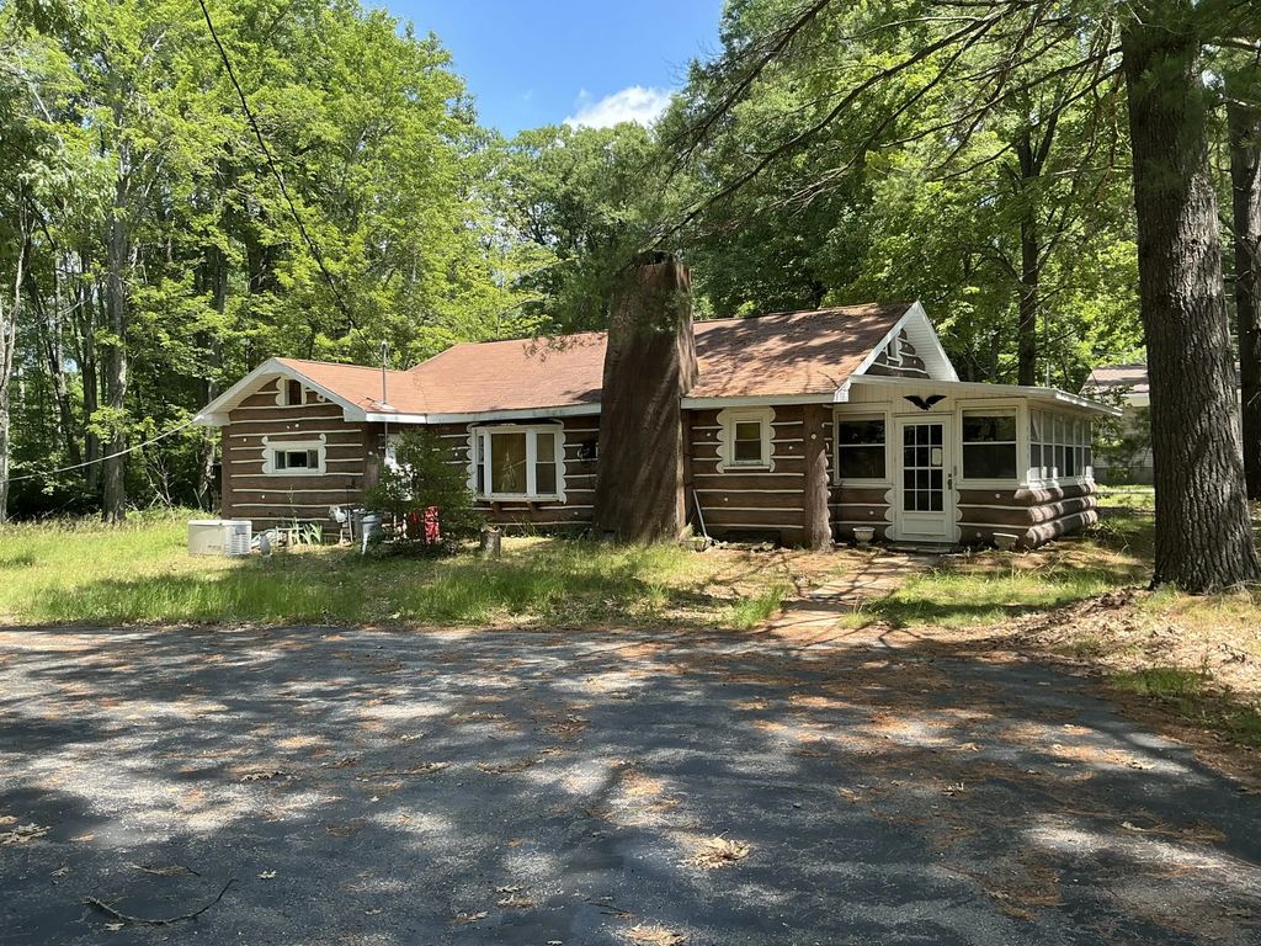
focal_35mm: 28
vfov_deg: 49.7
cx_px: 630
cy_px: 473
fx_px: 1020
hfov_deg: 63.4
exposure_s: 1/383
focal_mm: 3
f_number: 1.8
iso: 25
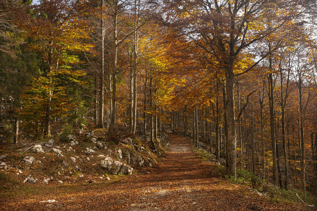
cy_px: 106
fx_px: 326
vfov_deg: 35.9
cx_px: 158
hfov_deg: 51.9
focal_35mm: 37
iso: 640
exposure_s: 1/160
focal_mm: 25
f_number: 11
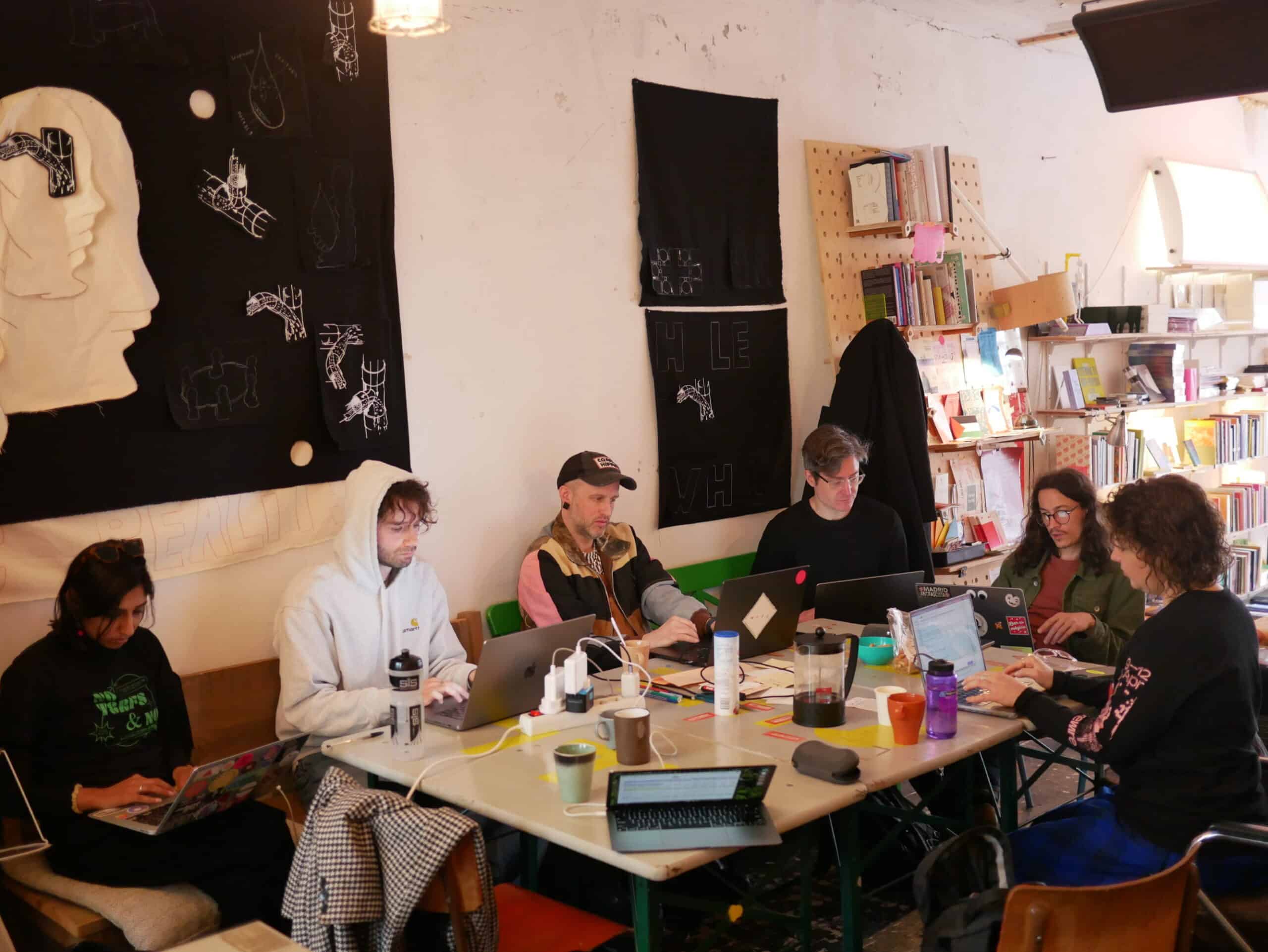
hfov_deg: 46.8
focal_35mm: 40
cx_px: 634
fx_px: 1466
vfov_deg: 36.0
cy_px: 476
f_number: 1.7
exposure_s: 1/60
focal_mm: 20
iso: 800
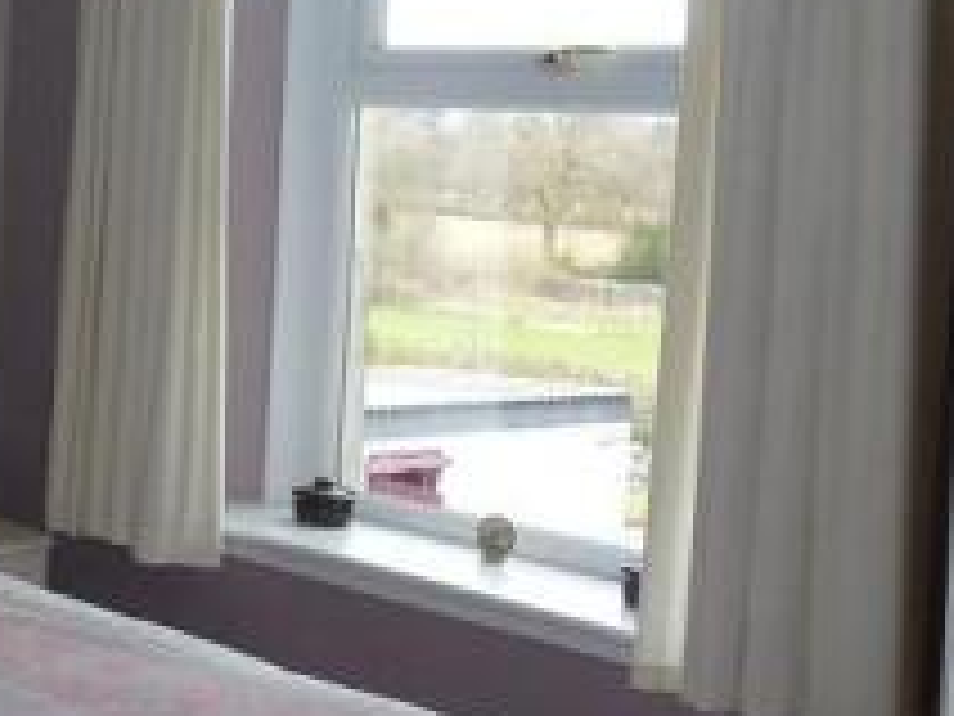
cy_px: 200
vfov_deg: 22.1
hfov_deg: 24.8
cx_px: -340
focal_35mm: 66
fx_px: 1819
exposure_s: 1/60
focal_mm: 4.3
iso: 160
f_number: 3.3
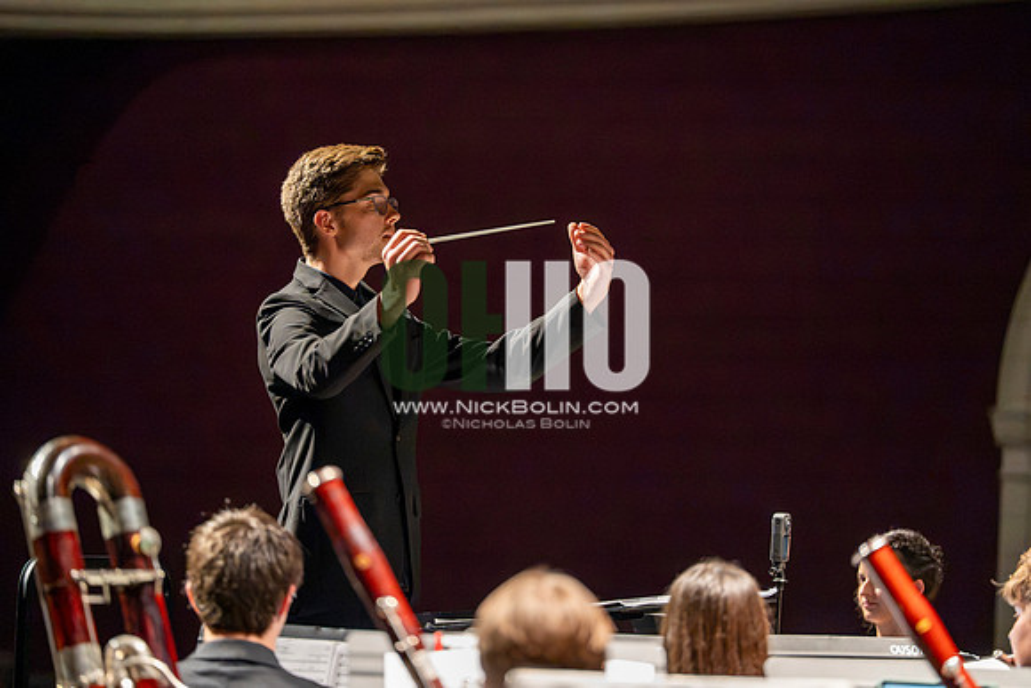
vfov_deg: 7.9
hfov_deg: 11.7
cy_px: 344
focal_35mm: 175
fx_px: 5013
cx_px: 516
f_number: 2.8
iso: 12800
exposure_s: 1/640
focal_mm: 175
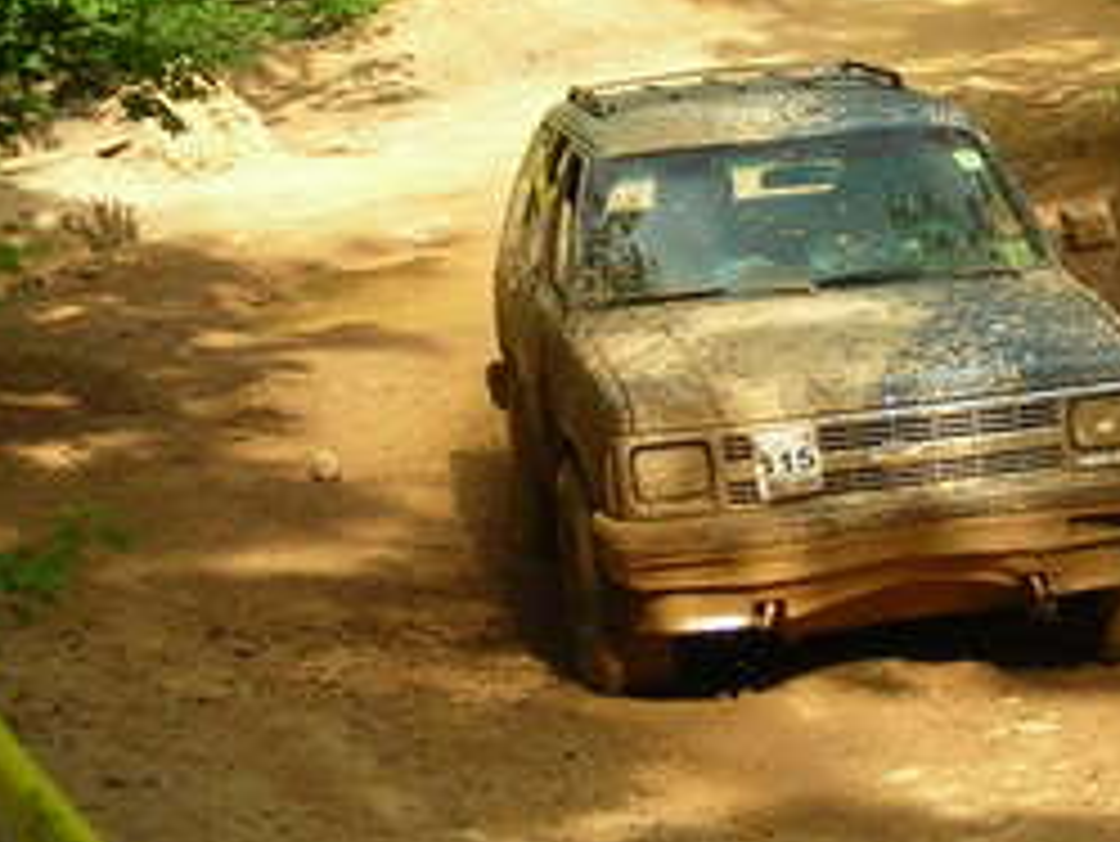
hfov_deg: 15.9
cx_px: 1026
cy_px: 284
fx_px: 3949
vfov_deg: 12.1
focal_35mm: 122
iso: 100
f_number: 3.2
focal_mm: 6.3
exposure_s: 1/410
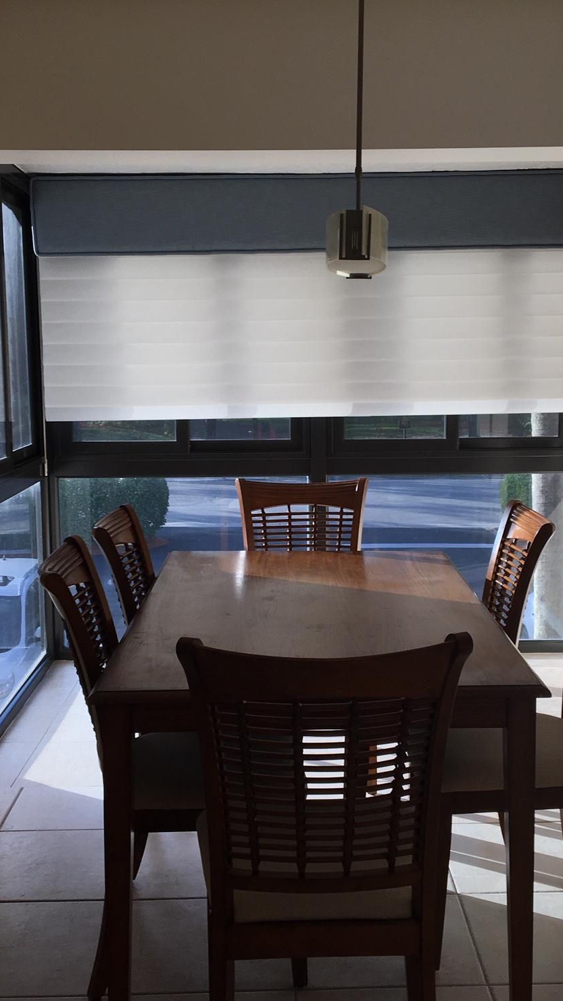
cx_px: 310
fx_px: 1141
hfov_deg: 27.7
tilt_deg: -8.7
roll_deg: -0.1
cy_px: 508
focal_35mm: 43
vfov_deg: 47.4
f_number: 2.2
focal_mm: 4.15
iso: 25
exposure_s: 1/176
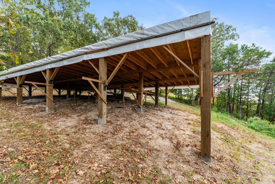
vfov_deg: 74.1
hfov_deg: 97.1
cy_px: 92
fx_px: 121
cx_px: 138
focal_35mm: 16
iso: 200
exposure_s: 1/40
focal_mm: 10.6
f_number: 9
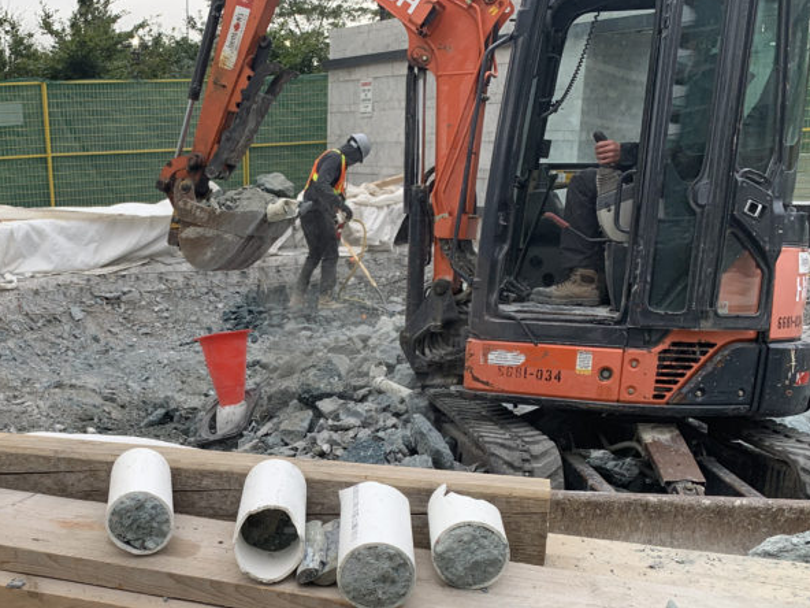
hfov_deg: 40.6
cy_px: 498
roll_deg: +1.4
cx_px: 181
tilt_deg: -18.6
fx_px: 1053
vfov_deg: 31.2
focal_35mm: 45
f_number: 1.8
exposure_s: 1/128
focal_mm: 4.25
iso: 25
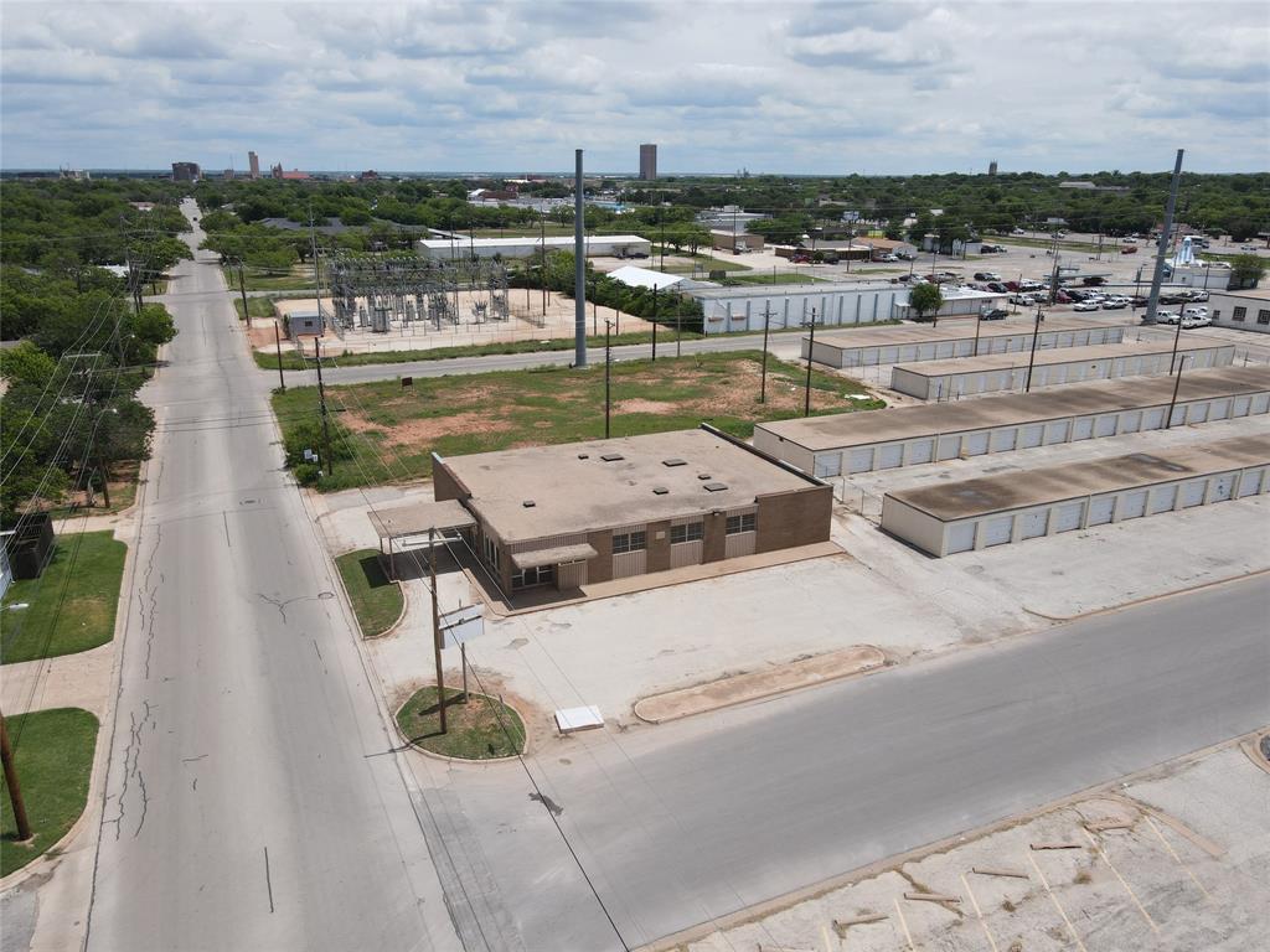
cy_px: 476
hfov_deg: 71.6
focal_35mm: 24
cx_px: 635
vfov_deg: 56.8
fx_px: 881
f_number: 2.8
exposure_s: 1/1000
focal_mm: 4.5
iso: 110
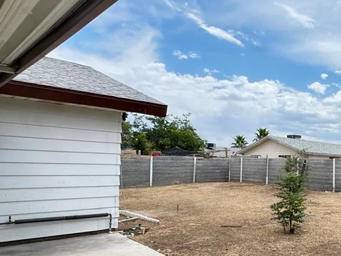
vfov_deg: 43.7
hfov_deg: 48.8
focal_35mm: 32
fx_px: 315
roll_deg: -1.5
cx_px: 325
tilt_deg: +0.3
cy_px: 163
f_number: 2.2
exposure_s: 1/734
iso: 40
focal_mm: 2.22
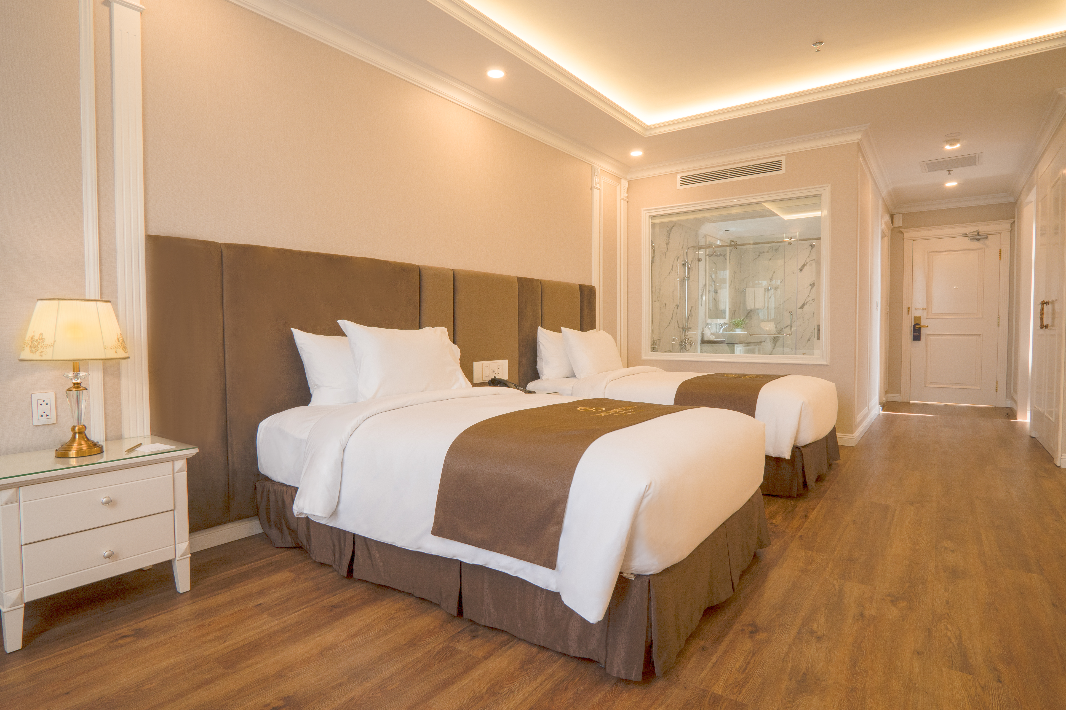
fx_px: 533
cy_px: 355
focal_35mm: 18
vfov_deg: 67.4
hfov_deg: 90.0
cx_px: 533
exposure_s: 1/15
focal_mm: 12
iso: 320
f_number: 8
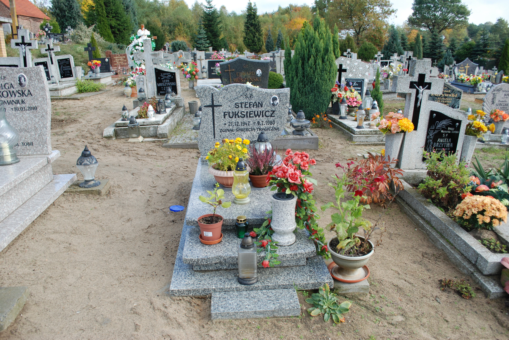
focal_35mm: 27
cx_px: 254
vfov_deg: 48.0
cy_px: 170
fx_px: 382
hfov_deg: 67.3
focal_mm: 18
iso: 100
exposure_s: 1/125
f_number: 5.6
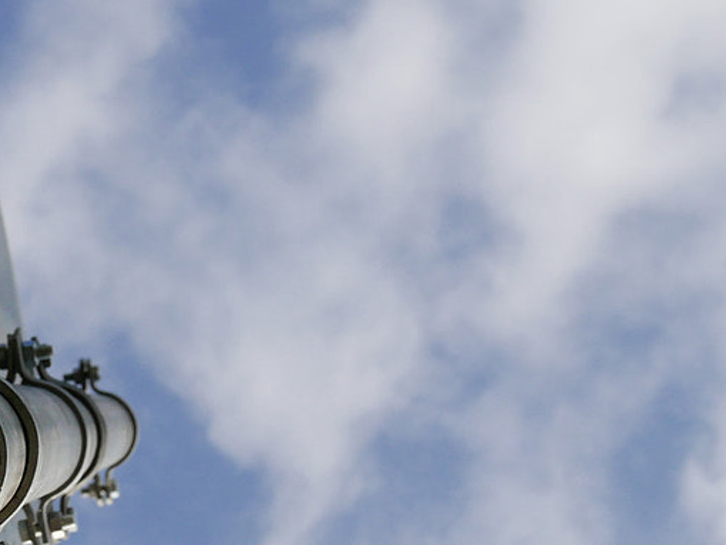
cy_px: 555
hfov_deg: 17.2
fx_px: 2308
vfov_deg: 13.3
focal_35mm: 110
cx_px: -108
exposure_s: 1/800
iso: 200
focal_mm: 15.9
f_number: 5.6
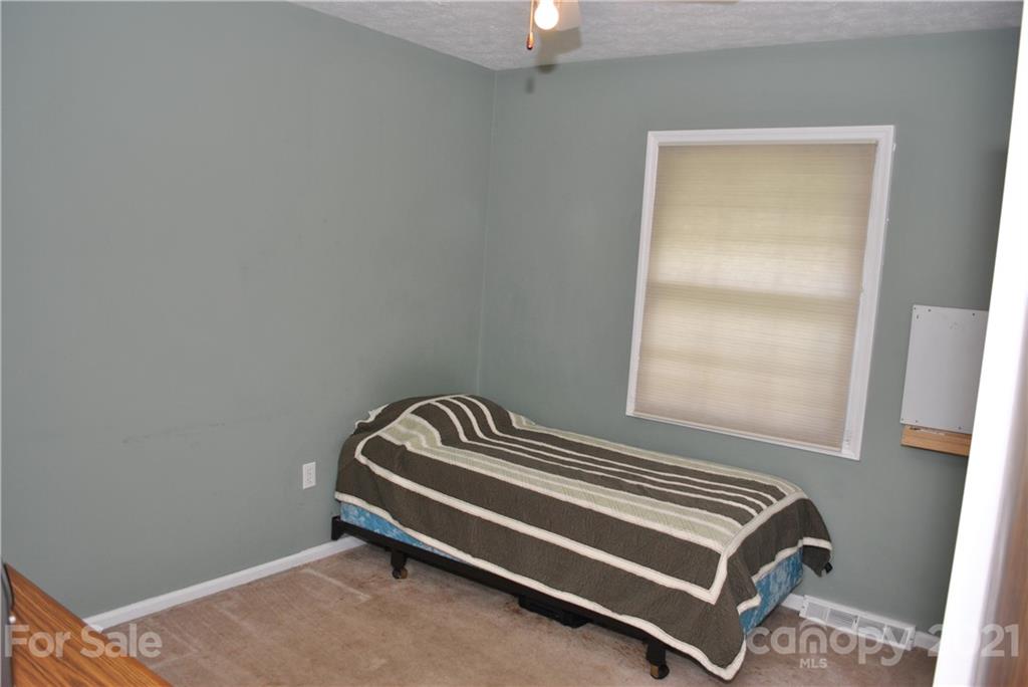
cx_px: 514
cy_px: 344
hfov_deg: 67.4
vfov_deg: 48.0
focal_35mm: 27
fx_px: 771
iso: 200
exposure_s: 1/60
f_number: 4
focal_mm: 18
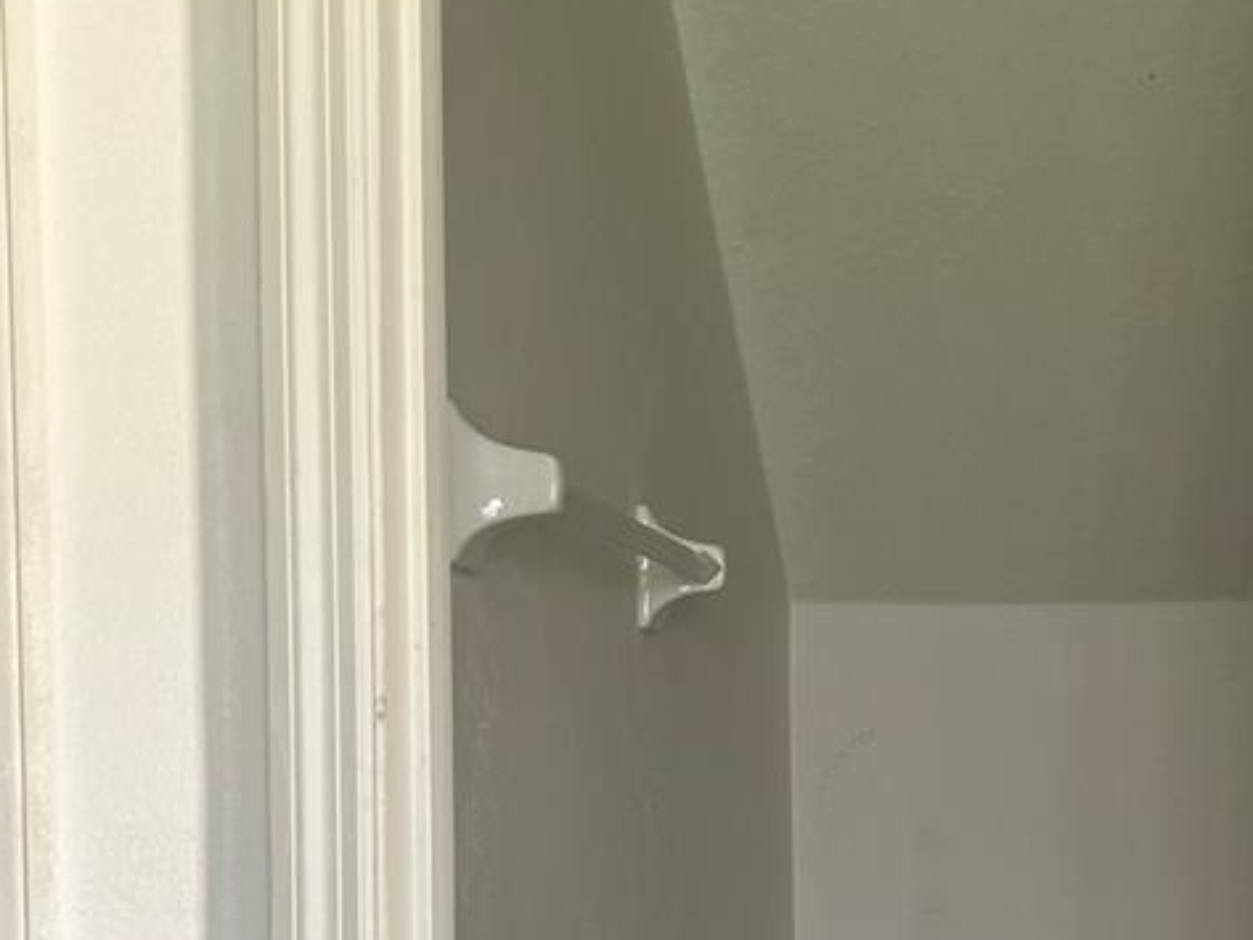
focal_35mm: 66
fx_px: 2390
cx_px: 967
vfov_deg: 21.5
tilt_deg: -2.0
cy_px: 919
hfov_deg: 28.9
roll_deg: +0.0
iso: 125
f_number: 1.5
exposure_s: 1/112
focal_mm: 5.7
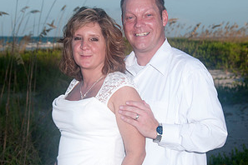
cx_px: 124
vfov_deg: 12.6
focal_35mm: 109
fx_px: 751
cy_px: 98
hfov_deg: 18.8
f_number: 8
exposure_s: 1/250
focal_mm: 48
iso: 100
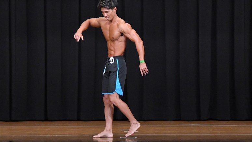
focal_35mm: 237
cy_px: 69
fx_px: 1584
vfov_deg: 5.1
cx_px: 126
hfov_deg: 9.1
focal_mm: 150
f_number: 5.6
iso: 8000
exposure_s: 1/400
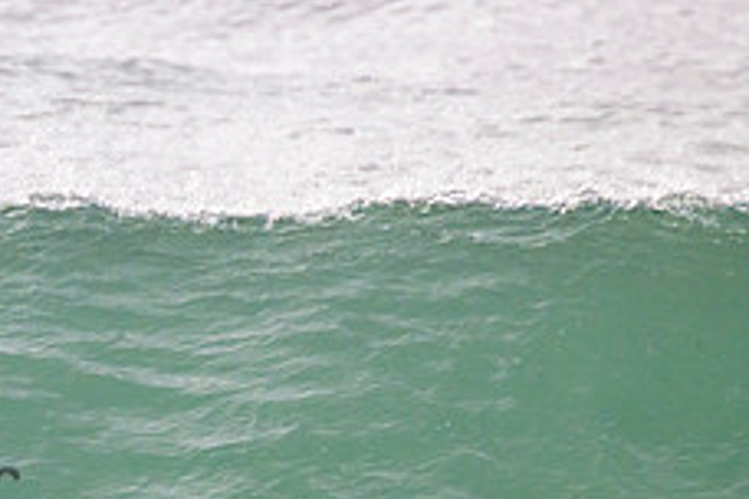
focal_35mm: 2031
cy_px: 491
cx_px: -30
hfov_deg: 1.0
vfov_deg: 0.7
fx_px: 42253
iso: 1400
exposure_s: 1/2000
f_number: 11
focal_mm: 800
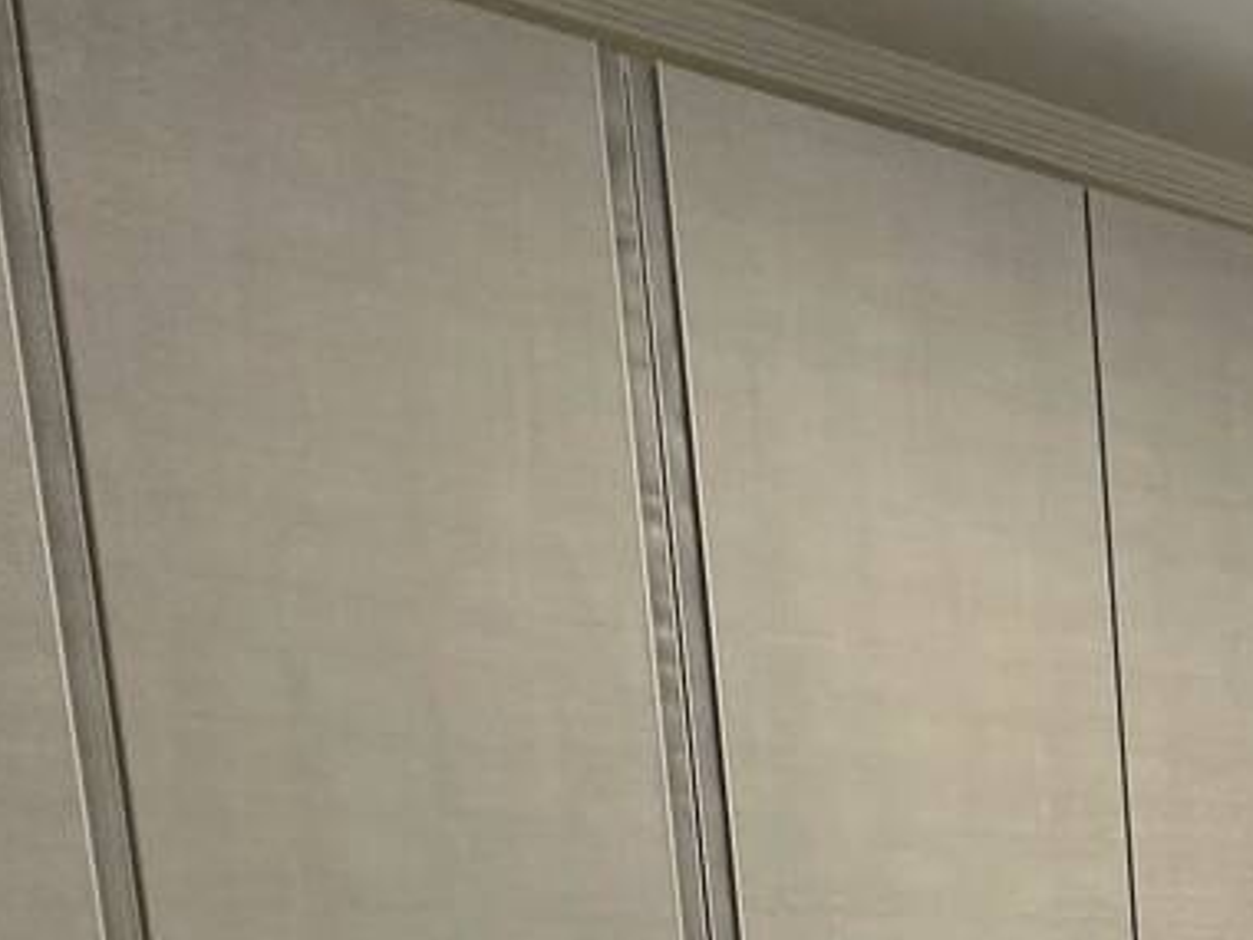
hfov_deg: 23.3
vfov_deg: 23.3
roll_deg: -0.8
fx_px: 1918
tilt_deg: -8.5
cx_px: 2143
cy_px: 1326
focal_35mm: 53
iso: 200
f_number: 2.2
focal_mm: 2.22
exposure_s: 1/60
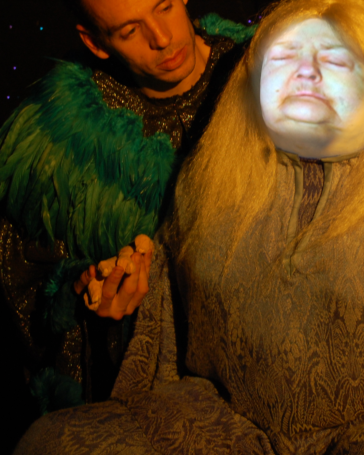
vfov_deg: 14.9
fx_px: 1734
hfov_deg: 12.0
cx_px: 271
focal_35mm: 129
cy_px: 238
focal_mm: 55
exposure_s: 1/15
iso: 400
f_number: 5.6
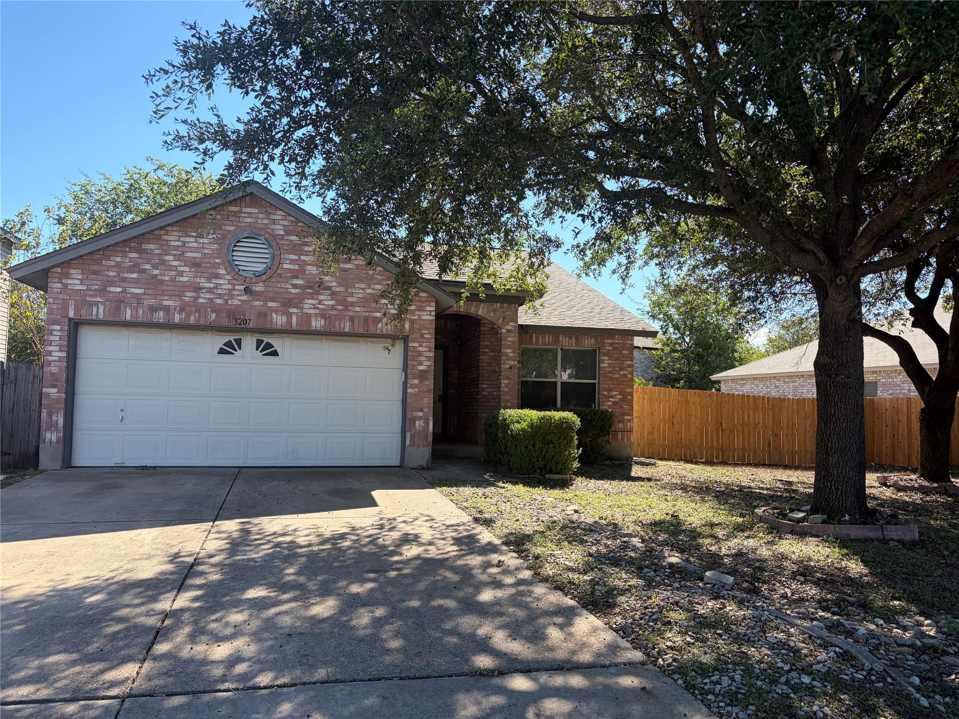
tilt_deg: +2.7
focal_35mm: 26
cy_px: 360
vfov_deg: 53.1
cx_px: 480
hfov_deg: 67.3
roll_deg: -1.1
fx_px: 720
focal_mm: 5.96
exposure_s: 1/1550
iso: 64
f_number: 1.6
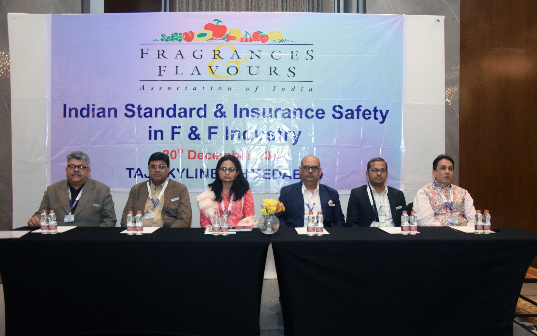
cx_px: 268
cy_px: 177
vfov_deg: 38.8
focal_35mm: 33
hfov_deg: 58.9
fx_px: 476
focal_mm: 21
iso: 1250
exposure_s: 1/160
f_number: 3.8
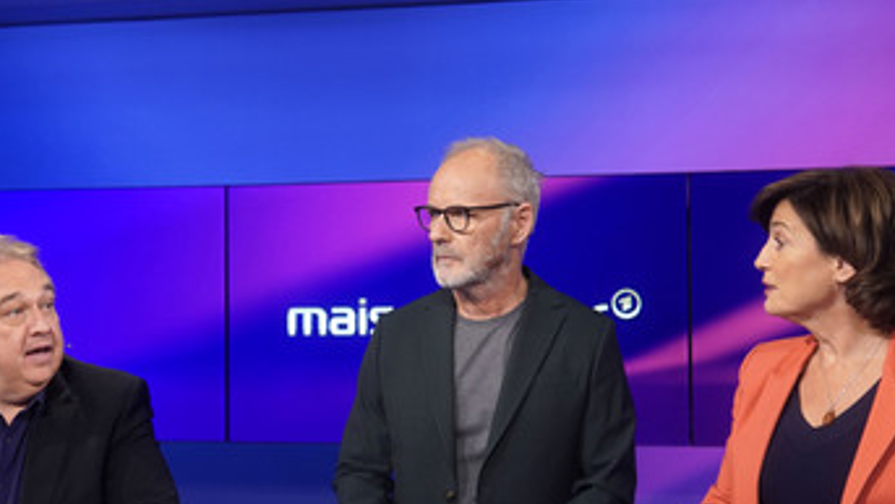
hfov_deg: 33.8
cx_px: 408
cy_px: 287
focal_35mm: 62
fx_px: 1471
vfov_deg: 19.4
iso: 640
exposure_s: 1/100
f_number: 2.5
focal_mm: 30
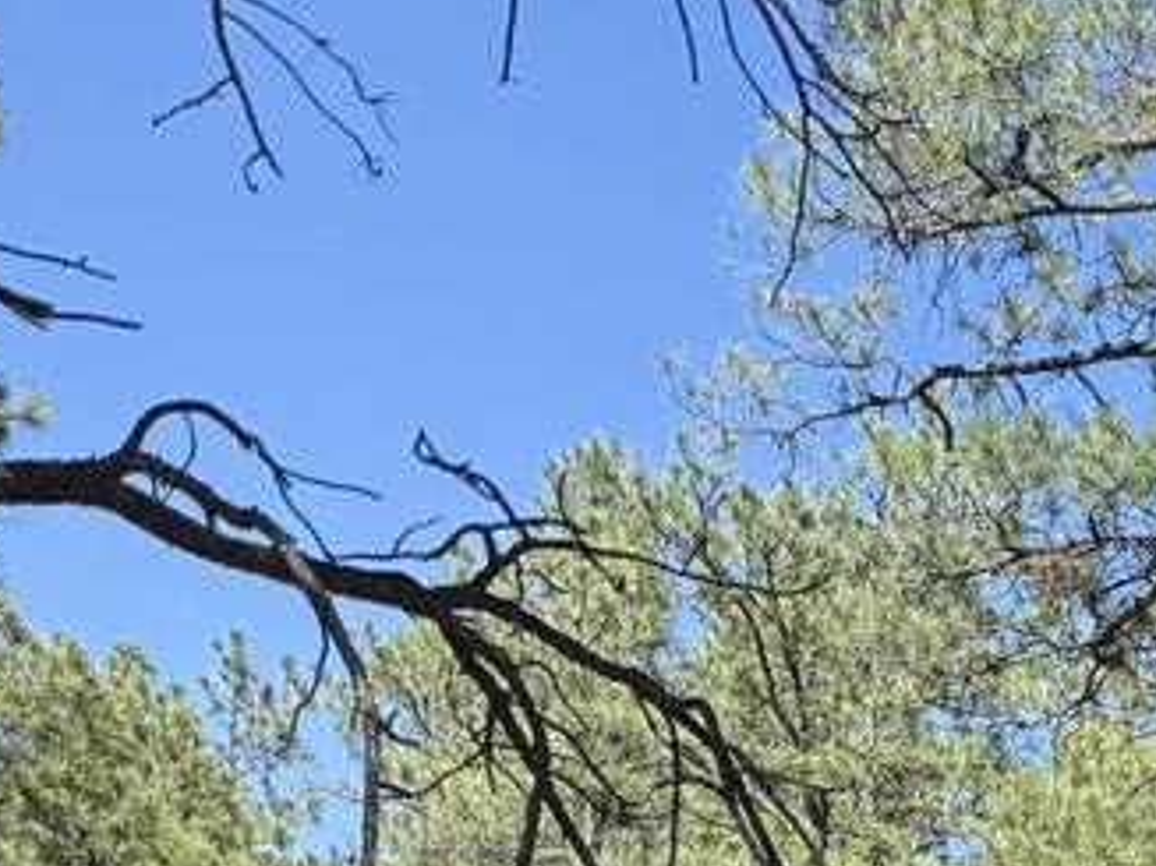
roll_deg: -0.4
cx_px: 1927
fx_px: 3138
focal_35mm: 94
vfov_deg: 13.9
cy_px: 1580
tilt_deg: -1.1
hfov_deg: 17.8
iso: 80
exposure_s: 1/1250
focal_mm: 6.76
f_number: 1.78
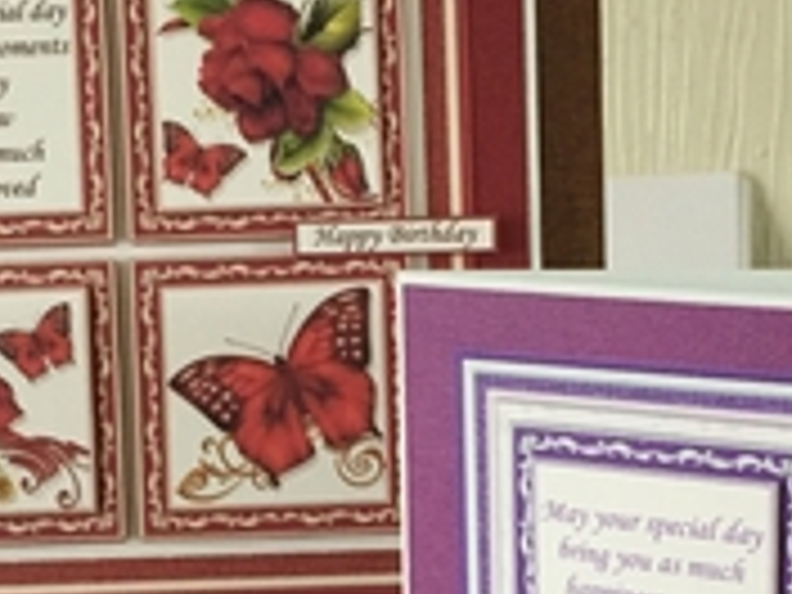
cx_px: 482
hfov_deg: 26.3
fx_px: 1693
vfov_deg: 19.5
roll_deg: +0.5
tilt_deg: -15.4
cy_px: 533
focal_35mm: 74
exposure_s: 1/17
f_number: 2.2
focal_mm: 4.15
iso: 320
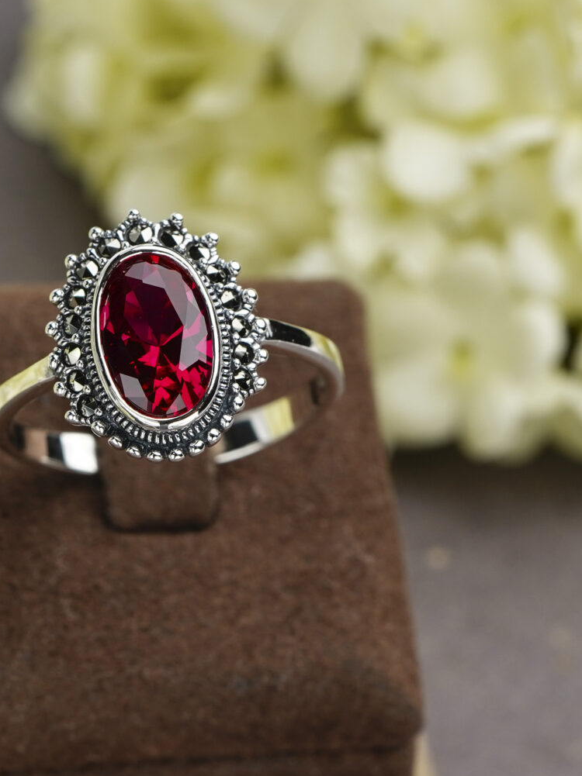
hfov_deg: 12.0
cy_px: 472
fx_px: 2759
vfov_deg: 16.0
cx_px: 310
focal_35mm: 123
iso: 250
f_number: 9
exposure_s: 1/40
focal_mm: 50
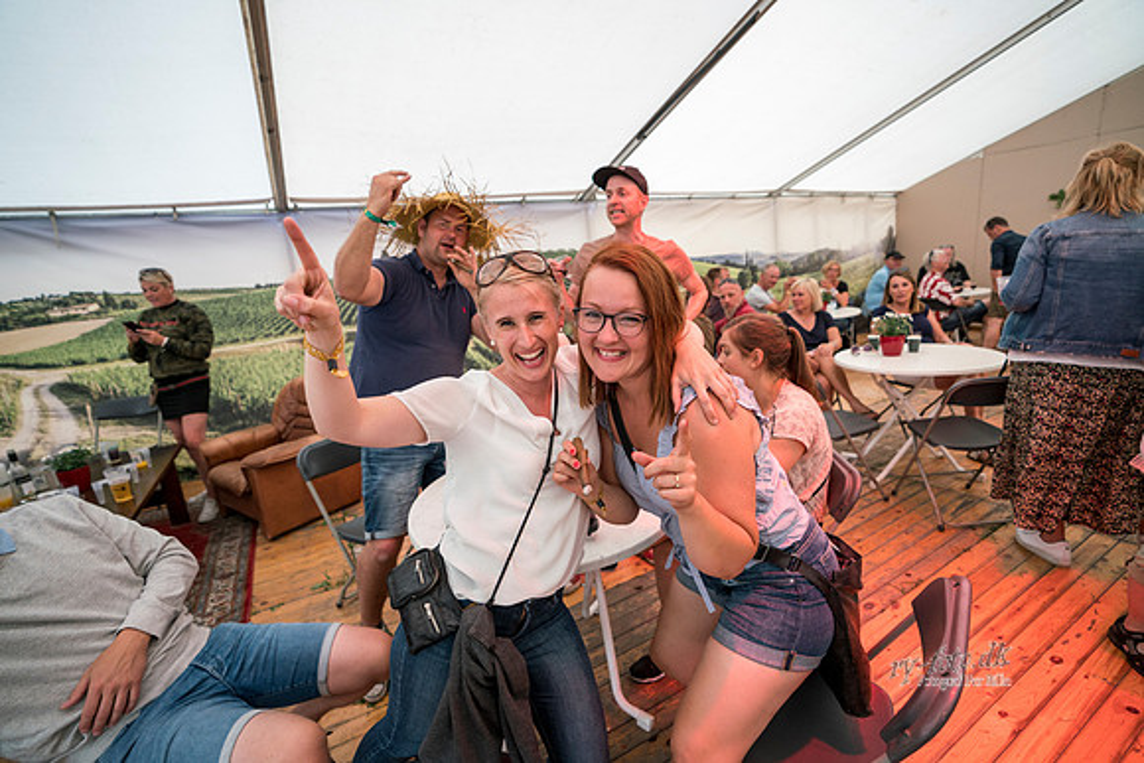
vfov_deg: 73.8
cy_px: 382
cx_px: 572
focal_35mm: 16
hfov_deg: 96.7
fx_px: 509
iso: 1250
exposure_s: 1/200
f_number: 2.8
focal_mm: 16
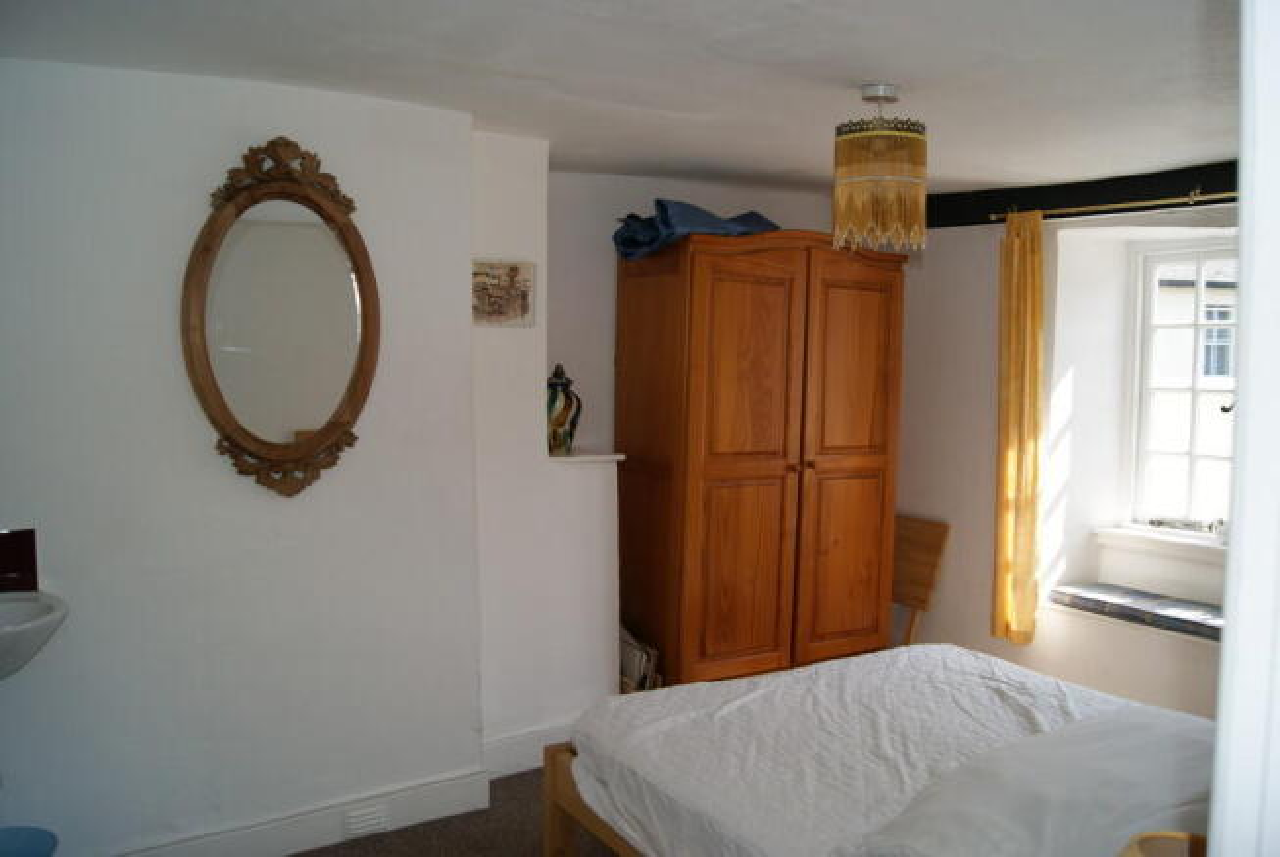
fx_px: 961
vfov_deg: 48.0
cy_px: 428
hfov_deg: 67.3
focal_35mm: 27
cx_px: 640
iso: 100
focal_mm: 18
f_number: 4
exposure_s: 1/160
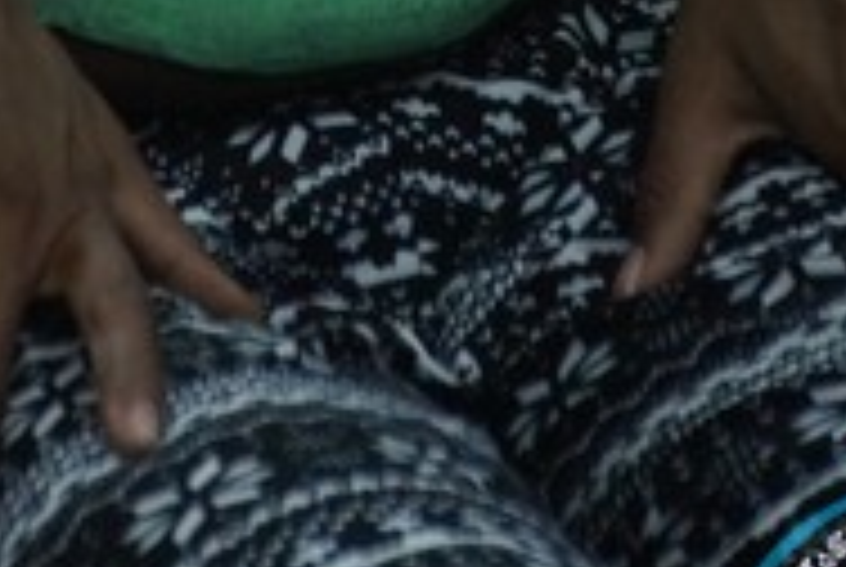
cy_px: -945
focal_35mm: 764
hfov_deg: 2.7
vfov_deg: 1.8
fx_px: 17982
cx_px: 83
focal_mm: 120
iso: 1600
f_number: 5.6
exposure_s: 1/40
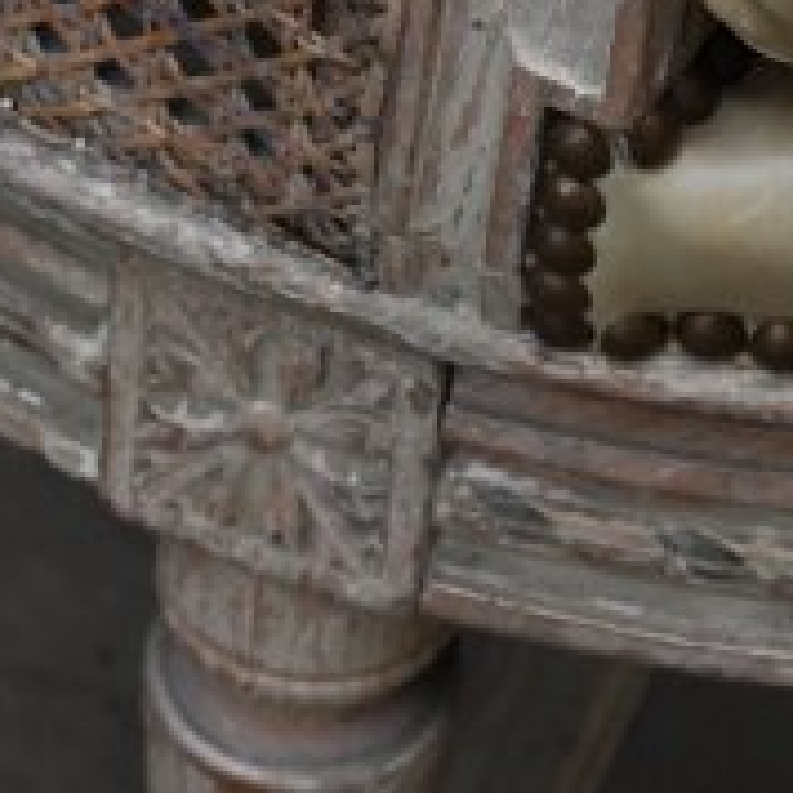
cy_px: -633
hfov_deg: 10.7
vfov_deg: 10.1
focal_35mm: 163
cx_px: 472
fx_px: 4221
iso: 200
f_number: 5
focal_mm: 19
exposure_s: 1/250
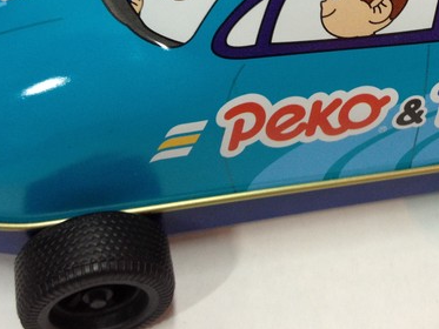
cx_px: 328
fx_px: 951
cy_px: 26
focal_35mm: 75
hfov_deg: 25.7
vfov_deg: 19.3
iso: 80
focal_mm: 4.28
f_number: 2.4
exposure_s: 1/20
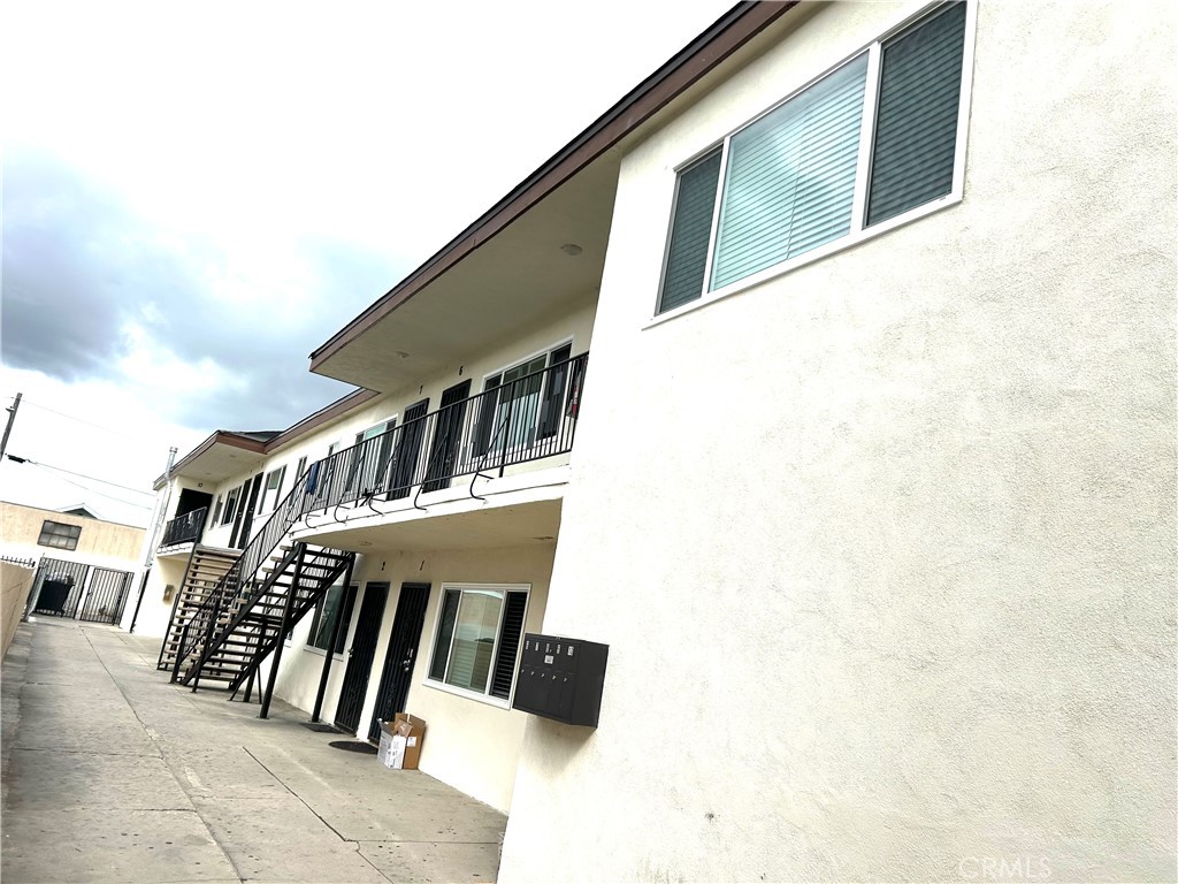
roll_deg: -9.7
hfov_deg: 67.3
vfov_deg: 53.1
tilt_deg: +12.3
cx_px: 589
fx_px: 885
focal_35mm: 26
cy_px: 442
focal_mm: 5.7
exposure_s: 1/2571
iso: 50
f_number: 1.5
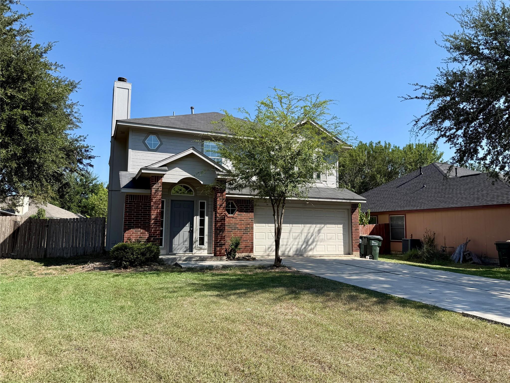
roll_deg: +2.4
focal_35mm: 24
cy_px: 192
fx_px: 354
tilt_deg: +6.9
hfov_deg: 71.6
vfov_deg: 56.8
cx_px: 255
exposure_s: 1/3279
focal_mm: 6.76
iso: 80
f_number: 1.78
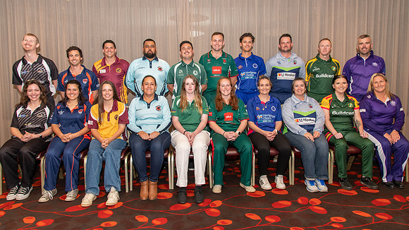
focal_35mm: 27
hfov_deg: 70.8
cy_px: 103
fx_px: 288
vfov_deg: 43.5
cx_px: 200
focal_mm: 24
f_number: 5.6
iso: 800
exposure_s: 1/60
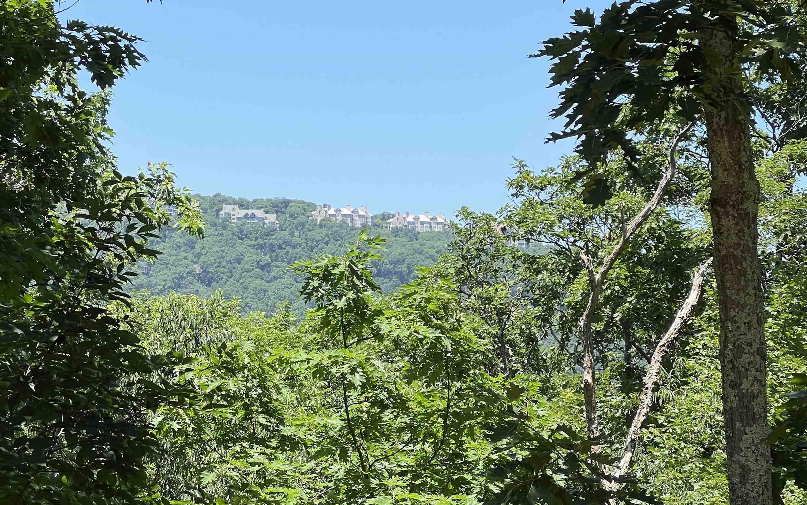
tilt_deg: +5.8
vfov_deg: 12.3
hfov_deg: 19.6
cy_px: 147
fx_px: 2331
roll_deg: -0.4
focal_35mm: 106
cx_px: 312
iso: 32
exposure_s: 1/423
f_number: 2.8
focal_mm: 9
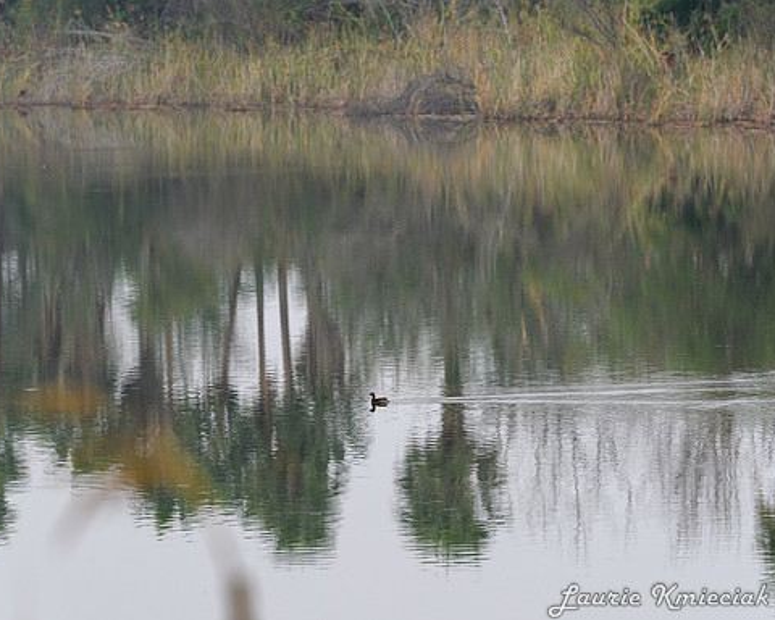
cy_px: 379
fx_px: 9496
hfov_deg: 4.7
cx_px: 381
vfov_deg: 3.7
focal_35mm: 414
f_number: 4.5
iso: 180
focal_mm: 200
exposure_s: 1/400
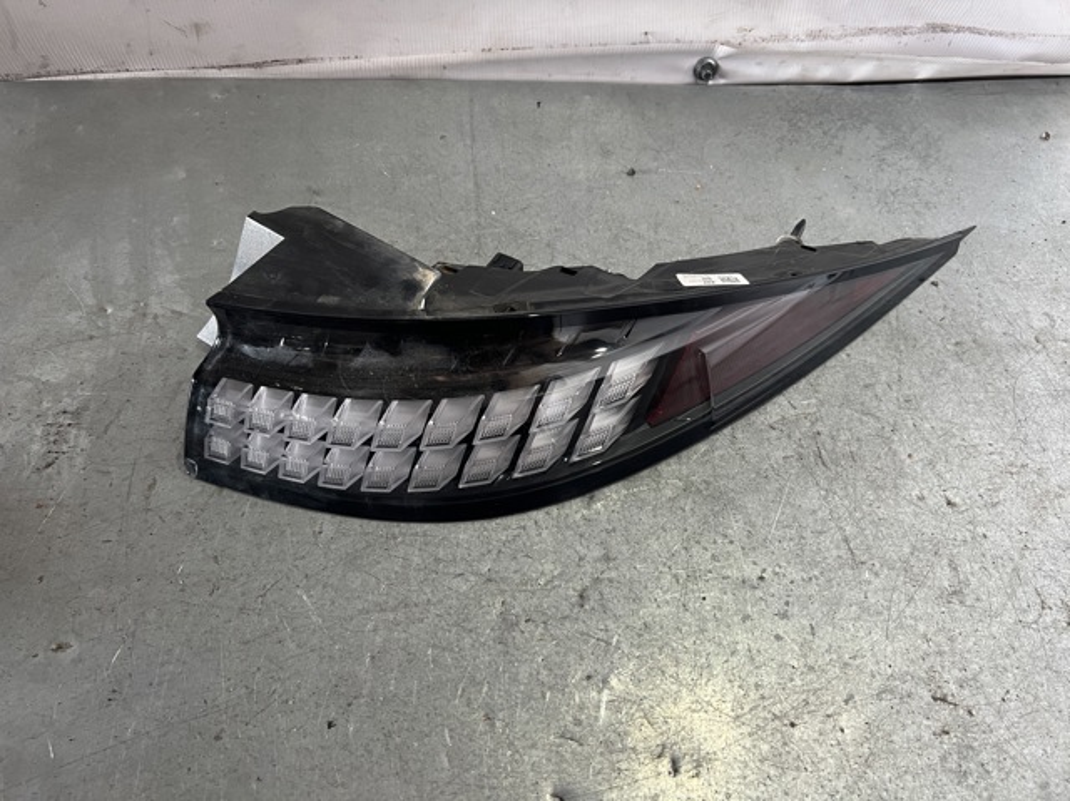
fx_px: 803
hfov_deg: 67.3
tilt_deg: -54.1
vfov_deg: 53.0
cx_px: 535
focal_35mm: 26
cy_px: 400
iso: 125
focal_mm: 5.7
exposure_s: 1/87
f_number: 1.5
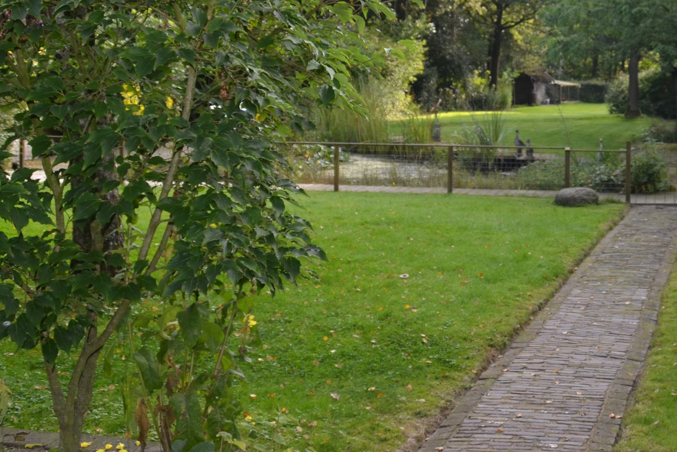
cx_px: 562
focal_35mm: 58
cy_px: 82
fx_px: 1091
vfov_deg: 23.0
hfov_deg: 33.3
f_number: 4
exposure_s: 1/200
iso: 200
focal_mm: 18
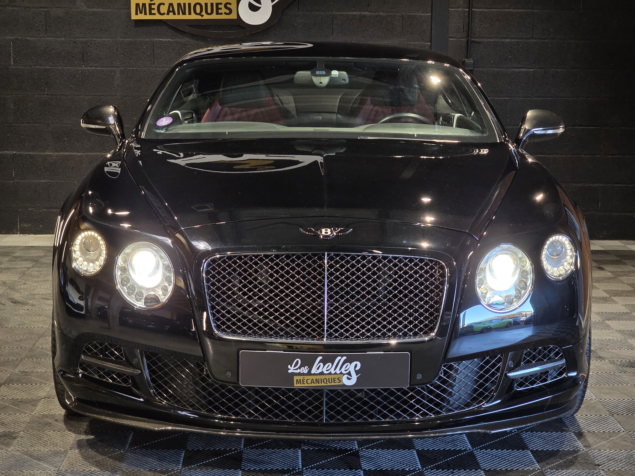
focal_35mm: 69
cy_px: 238
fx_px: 1266
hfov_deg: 28.2
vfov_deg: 21.3
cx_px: 318
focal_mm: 7.9
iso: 125
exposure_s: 1/52
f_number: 2.4
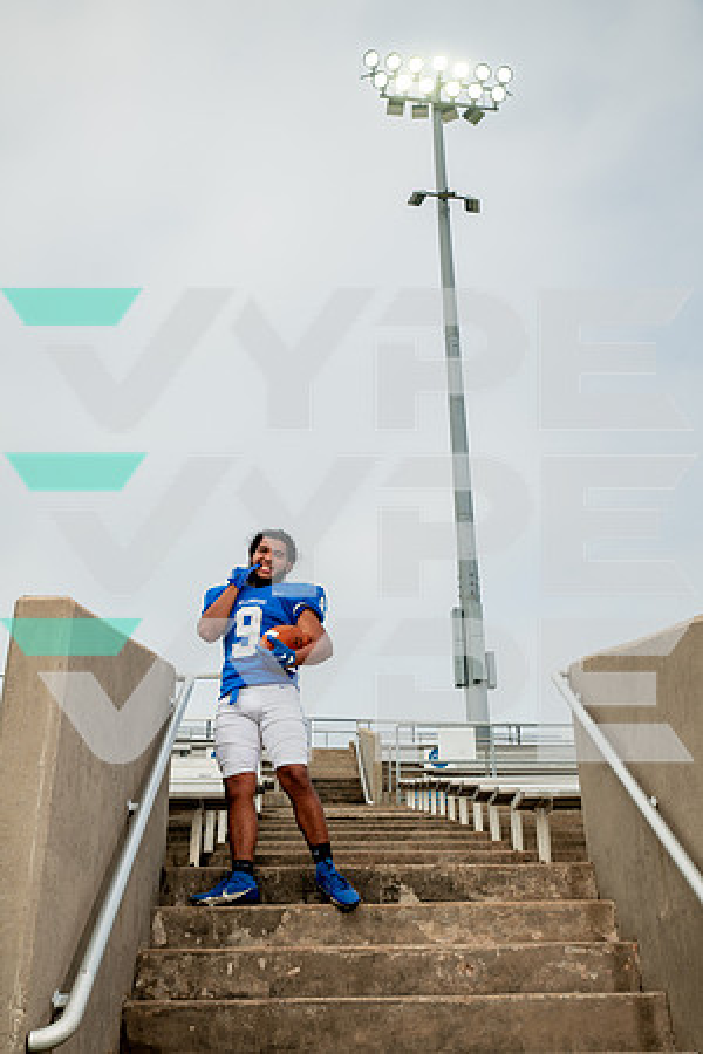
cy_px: 527
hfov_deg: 36.9
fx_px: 1054
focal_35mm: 36
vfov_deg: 53.1
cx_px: 352
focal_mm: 36
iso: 125
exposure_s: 1/400
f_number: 7.1
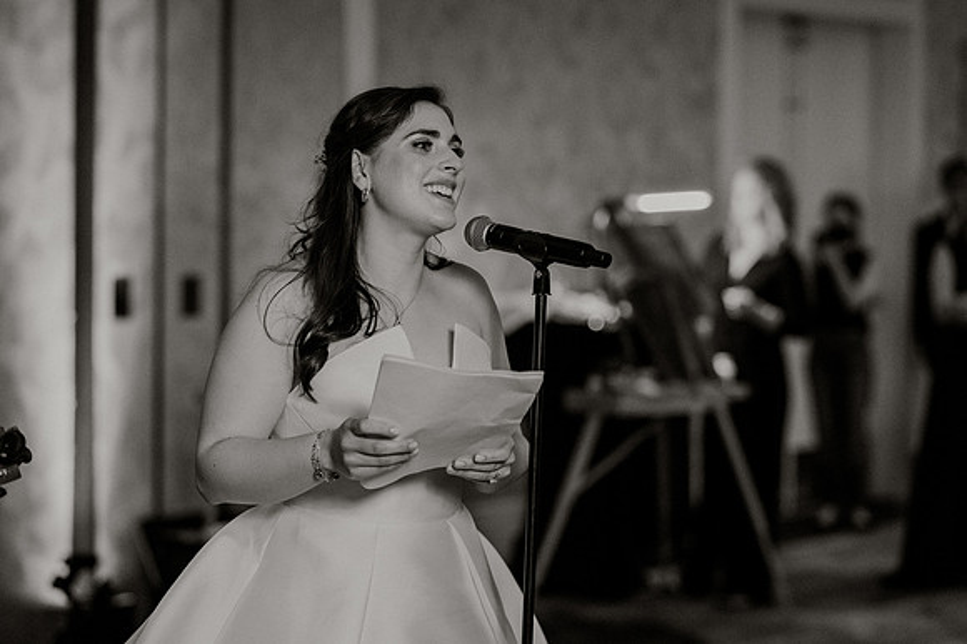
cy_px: 322
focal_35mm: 106
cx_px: 484
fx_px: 2854
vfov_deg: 12.9
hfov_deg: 19.2
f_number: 2.8
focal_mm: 105
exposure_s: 1/640
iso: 4000
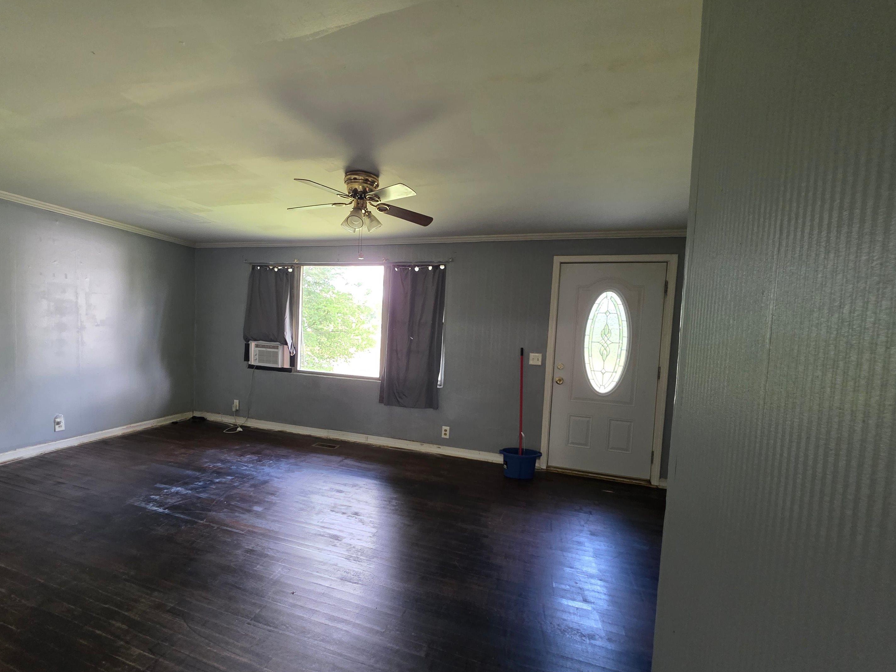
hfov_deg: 101.9
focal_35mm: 14
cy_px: 354
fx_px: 362
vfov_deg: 85.6
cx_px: 417
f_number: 1.9
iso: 500
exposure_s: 1/60
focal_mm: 2.2
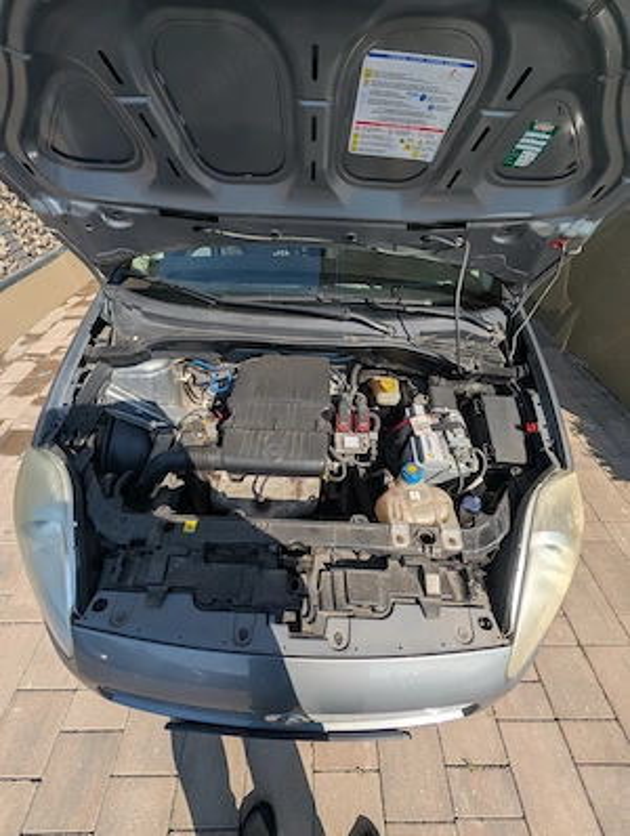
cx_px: 315
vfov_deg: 110.4
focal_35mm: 12
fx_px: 290
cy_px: 418
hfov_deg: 94.7
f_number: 1.7
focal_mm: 2.02
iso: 48
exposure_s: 1/3436
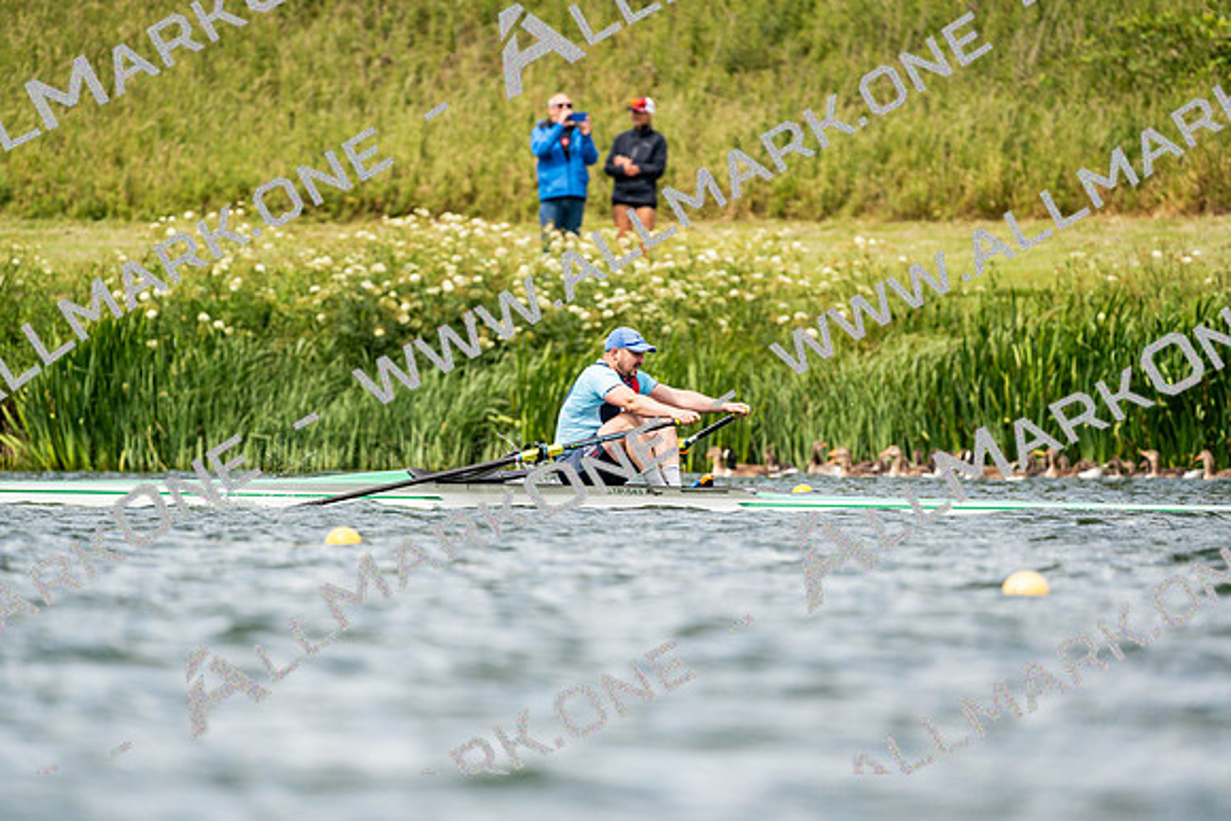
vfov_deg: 2.3
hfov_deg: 3.4
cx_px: 616
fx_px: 20521
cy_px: 410
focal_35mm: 600
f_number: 6.3
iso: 320
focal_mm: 600
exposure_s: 1/2000
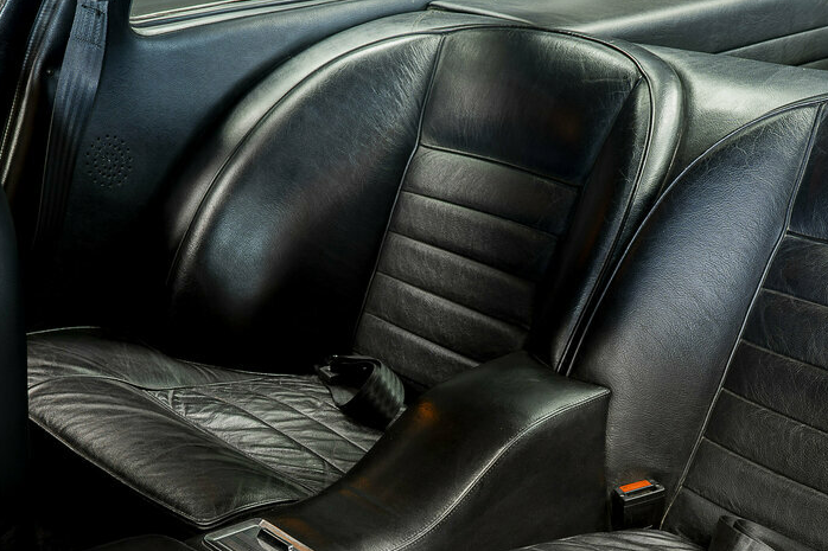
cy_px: 468
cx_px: 414
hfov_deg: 36.3
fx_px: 1265
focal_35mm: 55
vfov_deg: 24.1
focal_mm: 32
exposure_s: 13
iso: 250
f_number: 11
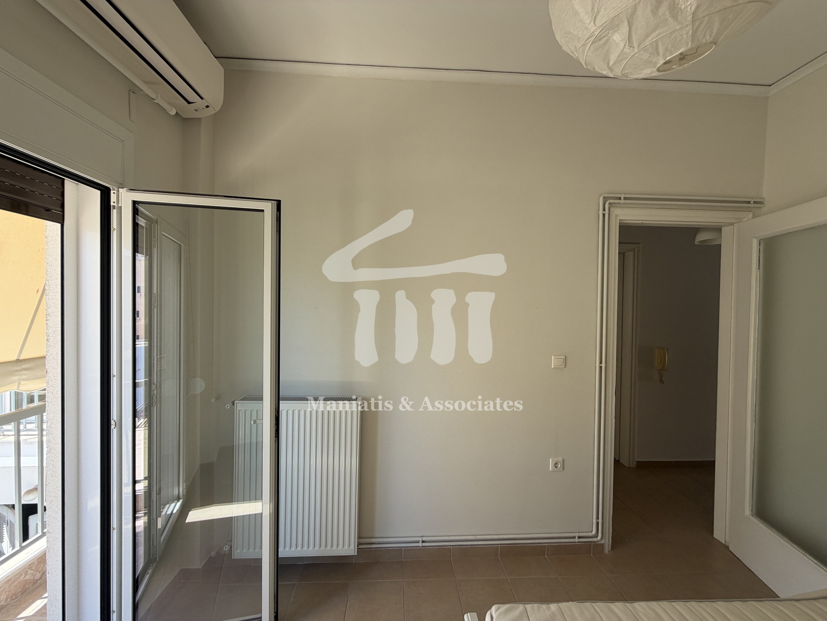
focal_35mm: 14
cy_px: 310
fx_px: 334
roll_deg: -0.9
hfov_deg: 102.1
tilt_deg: -0.9
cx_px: 414
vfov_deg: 85.7
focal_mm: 2.22
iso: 40
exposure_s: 1/151
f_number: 2.2
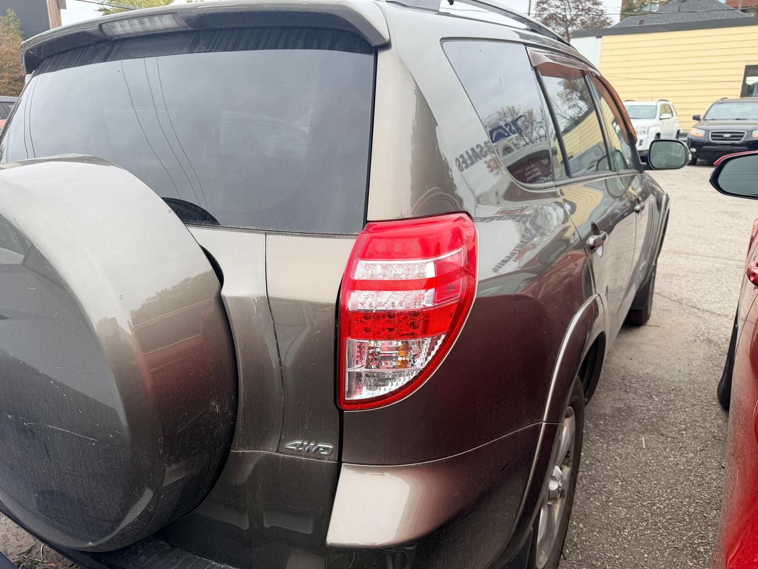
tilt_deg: -14.8
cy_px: 285
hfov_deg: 69.4
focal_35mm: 25
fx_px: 547
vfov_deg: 54.9
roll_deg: +0.2
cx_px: 364
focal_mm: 6.76
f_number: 1.78
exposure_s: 1/372
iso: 80
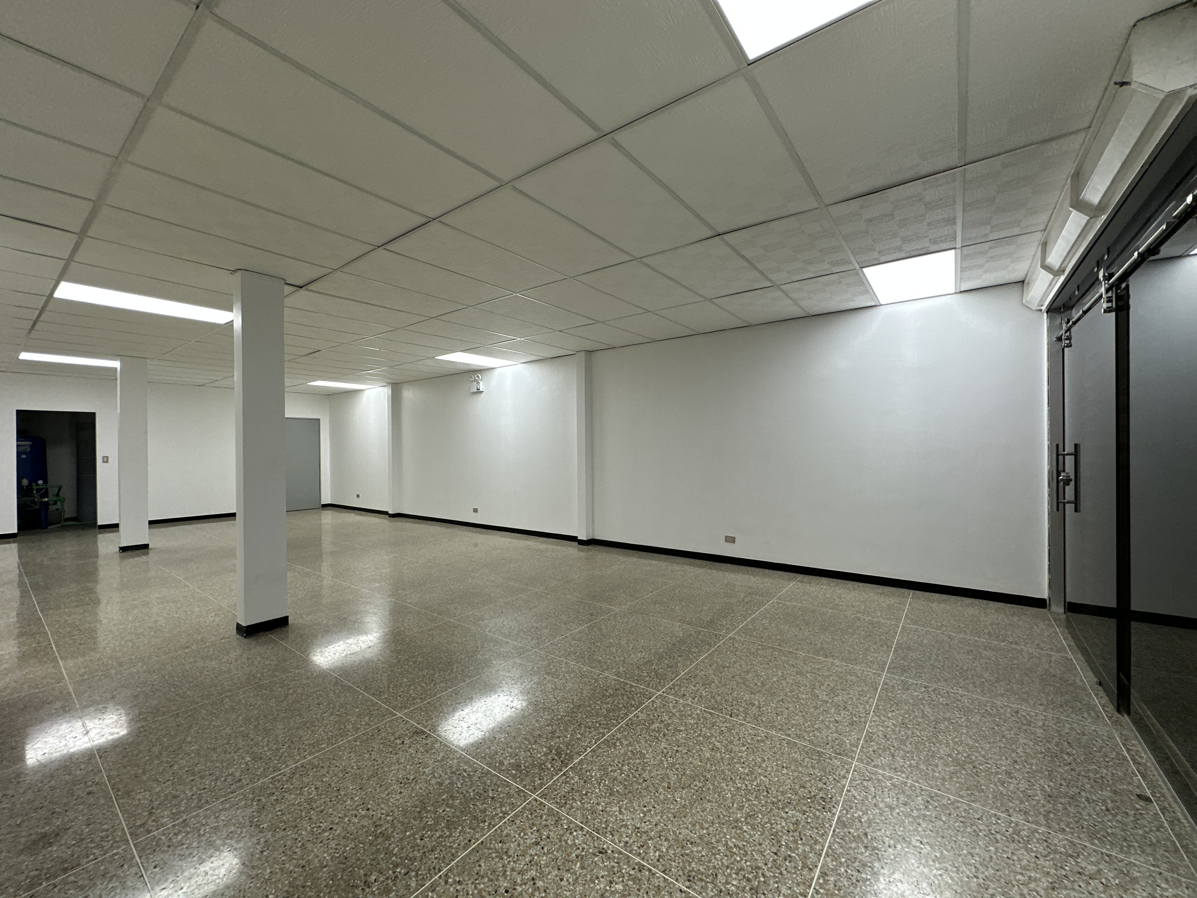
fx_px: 484
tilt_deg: +0.4
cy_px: 449
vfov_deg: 85.7
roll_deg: +0.4
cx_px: 598
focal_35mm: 14
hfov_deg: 102.1
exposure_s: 1/120
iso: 80
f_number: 2.2
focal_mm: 2.22
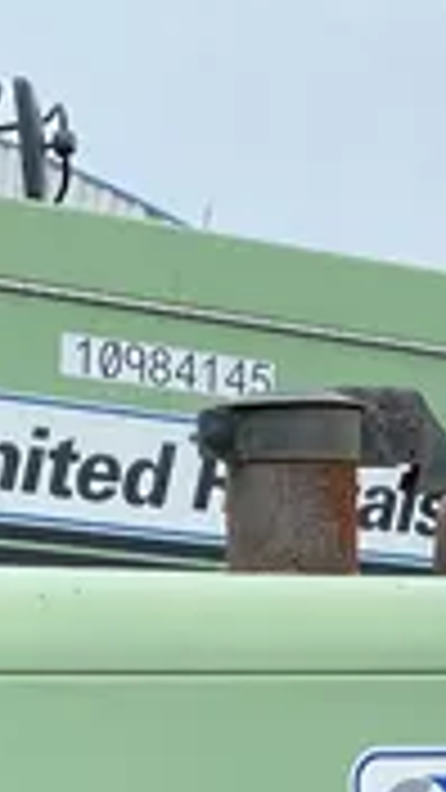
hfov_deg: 10.3
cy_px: 1361
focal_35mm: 118
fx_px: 2481
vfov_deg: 15.8
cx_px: 248
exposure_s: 1/1629
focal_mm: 4.25
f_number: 1.8
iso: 32
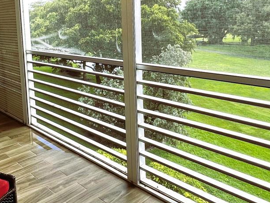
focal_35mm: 34
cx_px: 124
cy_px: 49
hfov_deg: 53.9
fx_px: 265
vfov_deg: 40.5
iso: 32
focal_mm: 1.57
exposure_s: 1/172
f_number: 1.8
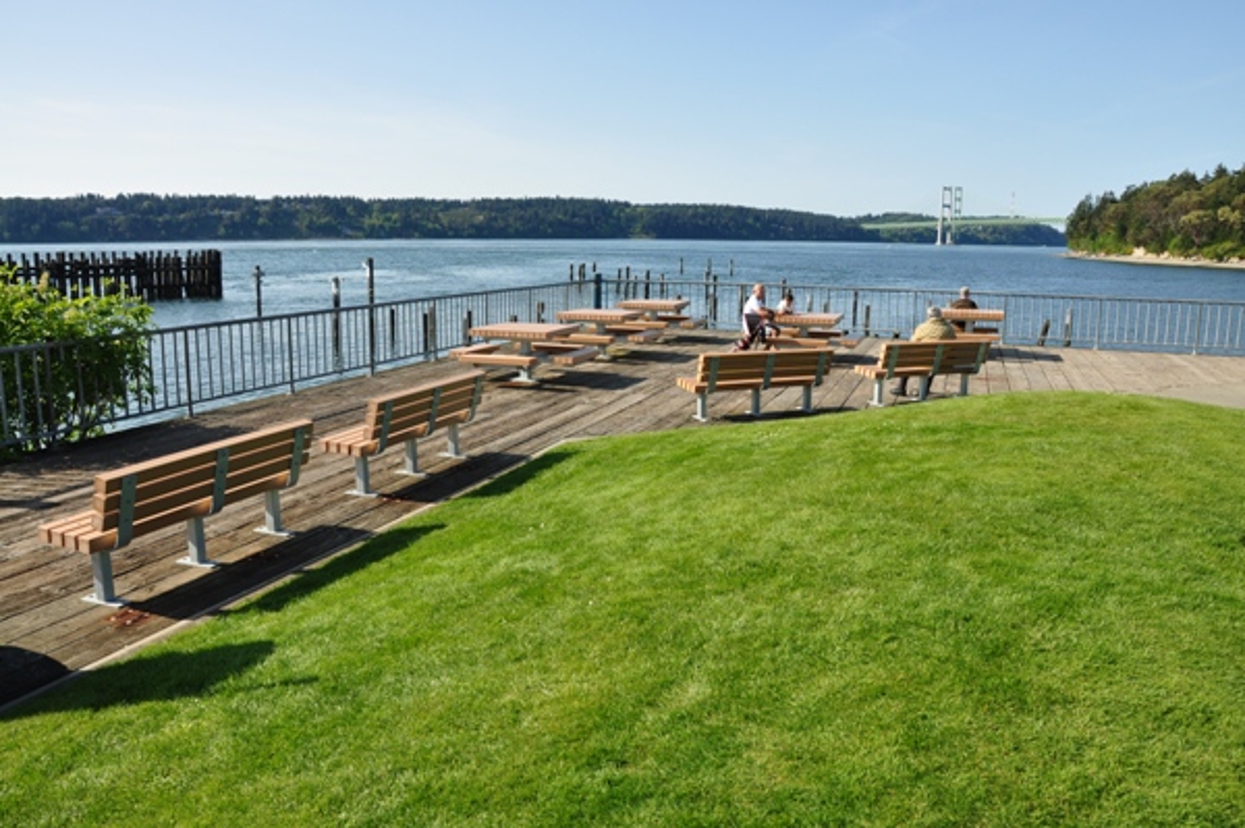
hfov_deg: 67.4
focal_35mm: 27
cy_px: 414
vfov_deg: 47.9
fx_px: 933
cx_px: 622
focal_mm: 18
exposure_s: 1/200
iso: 200
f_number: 10
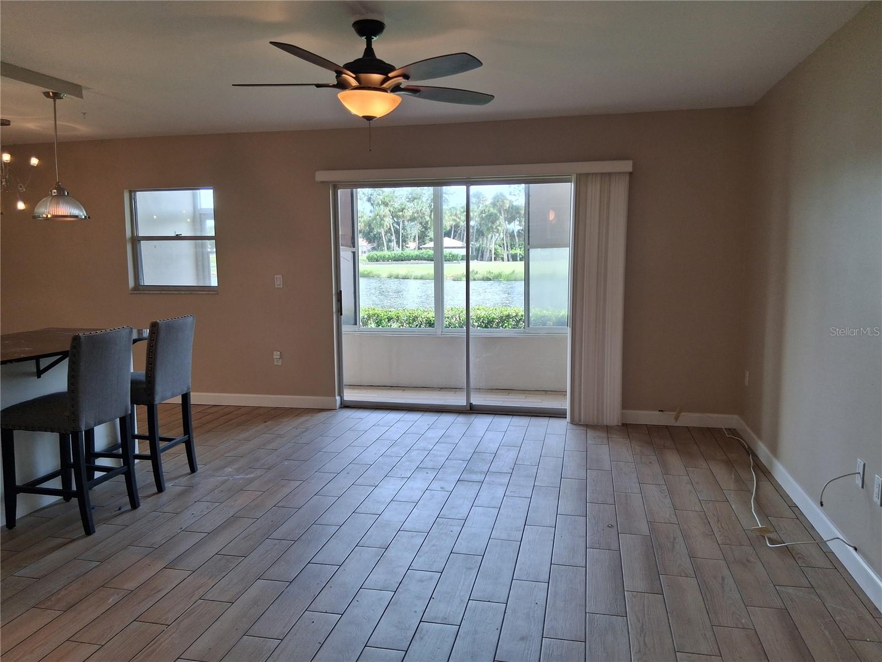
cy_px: 331
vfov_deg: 53.1
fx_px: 662
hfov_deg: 67.3
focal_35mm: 26
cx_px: 441
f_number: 1.8
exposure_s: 1/100
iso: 50
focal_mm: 3.98
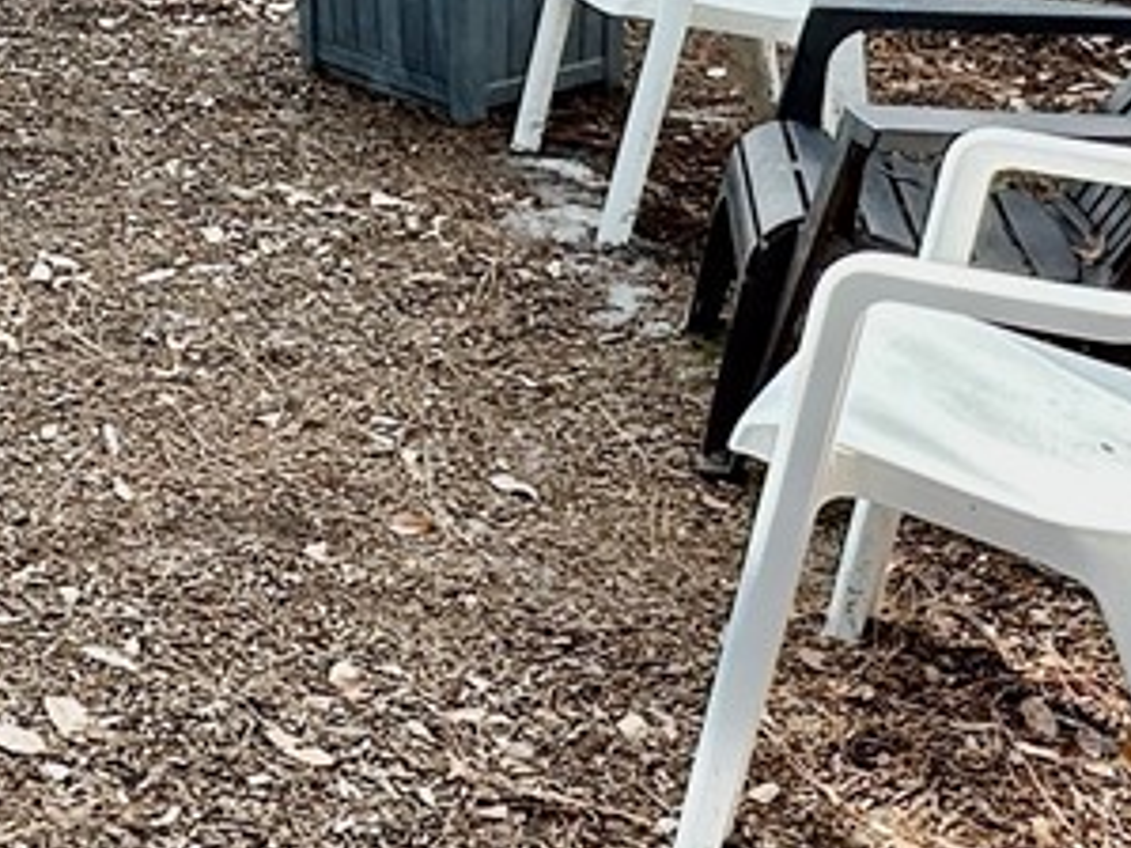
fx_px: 2449
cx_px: 8
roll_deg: -0.8
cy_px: -132
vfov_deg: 18.7
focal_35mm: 75
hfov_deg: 24.8
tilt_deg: -11.1
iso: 40
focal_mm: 2.22
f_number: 2.2
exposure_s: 1/176
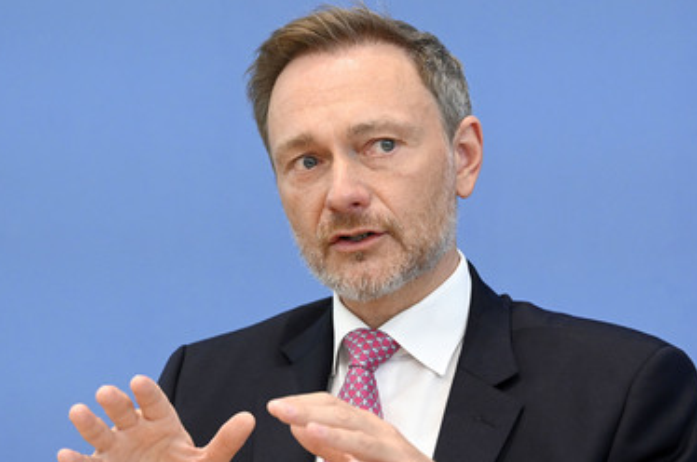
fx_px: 3150
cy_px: 265
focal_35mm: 163
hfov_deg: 12.6
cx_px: 366
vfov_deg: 8.4
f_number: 6.3
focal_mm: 135
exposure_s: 1/640
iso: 5000
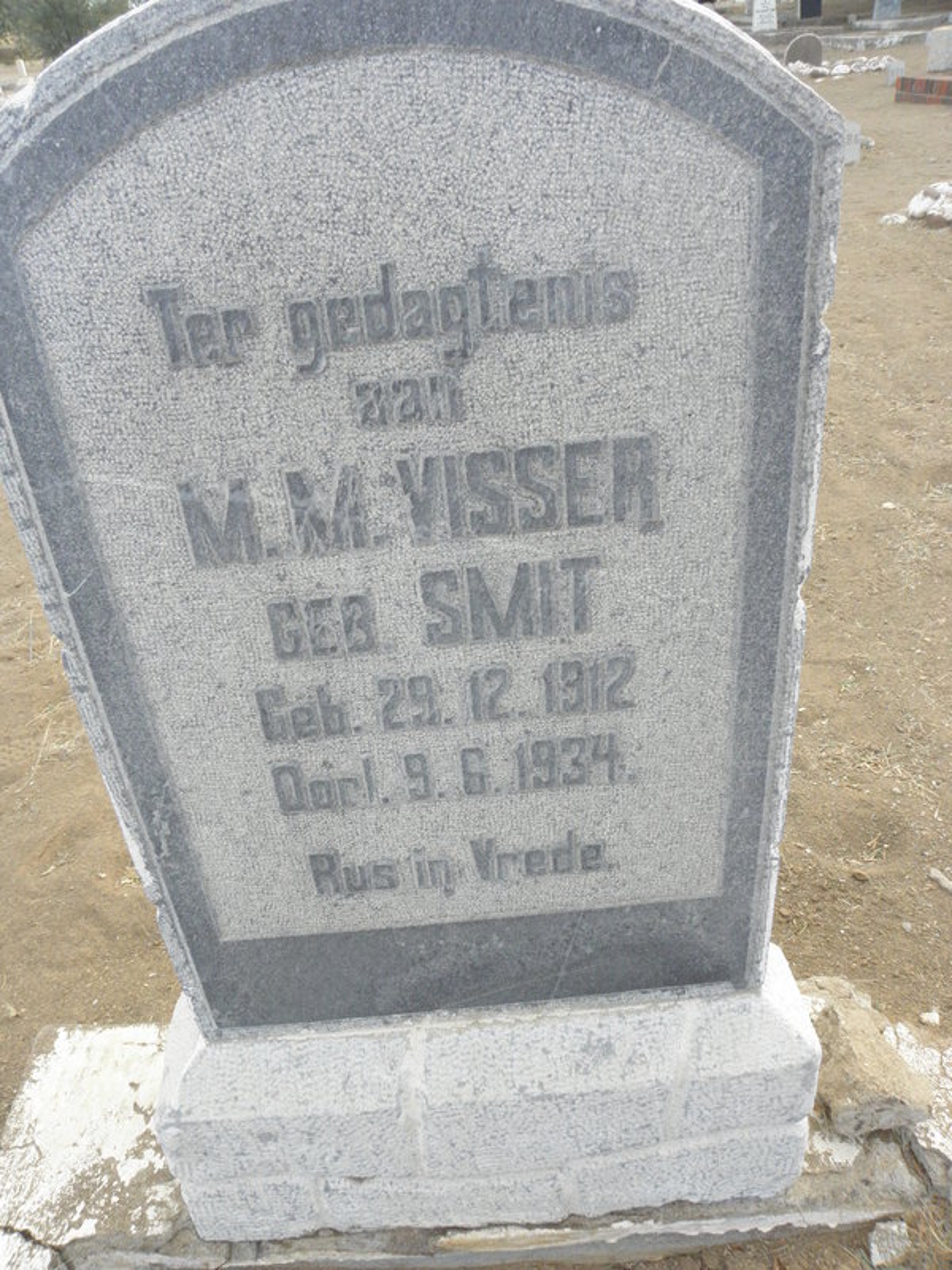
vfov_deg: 67.3
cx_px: 476
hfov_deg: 53.1
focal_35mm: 26
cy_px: 635
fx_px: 953
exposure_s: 1/100
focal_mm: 4.6
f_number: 6.3
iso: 200
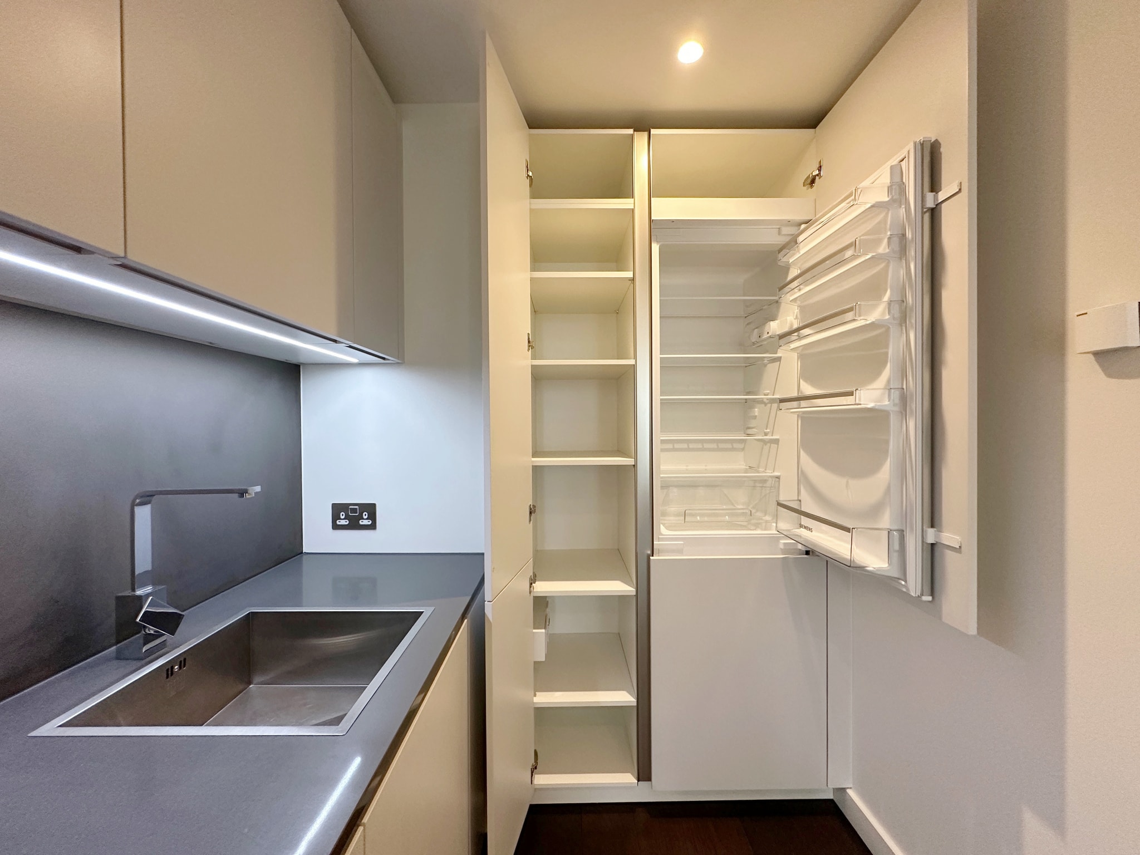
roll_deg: -0.3
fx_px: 461
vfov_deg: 85.7
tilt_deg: +0.5
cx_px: 570
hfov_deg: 102.1
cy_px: 428
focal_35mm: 14
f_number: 2.2
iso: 250
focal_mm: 2.22
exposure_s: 1/100
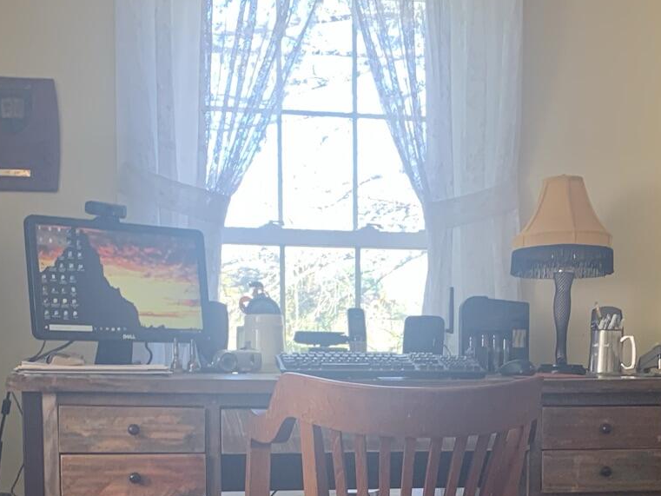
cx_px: 460
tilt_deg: -2.8
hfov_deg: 27.5
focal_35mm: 70
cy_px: 466
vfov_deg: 20.5
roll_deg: -0.3
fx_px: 1337
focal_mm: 4.25
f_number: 1.8
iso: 100
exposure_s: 1/69
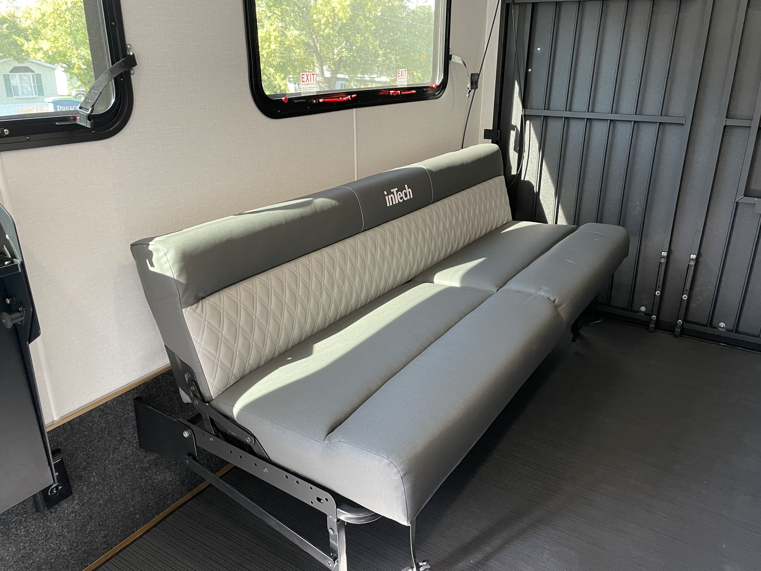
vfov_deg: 53.1
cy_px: 286
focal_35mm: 26
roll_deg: -0.2
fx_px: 572
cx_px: 380
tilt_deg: -17.8
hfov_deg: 67.3
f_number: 1.6
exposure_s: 1/60
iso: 200
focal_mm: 4.2
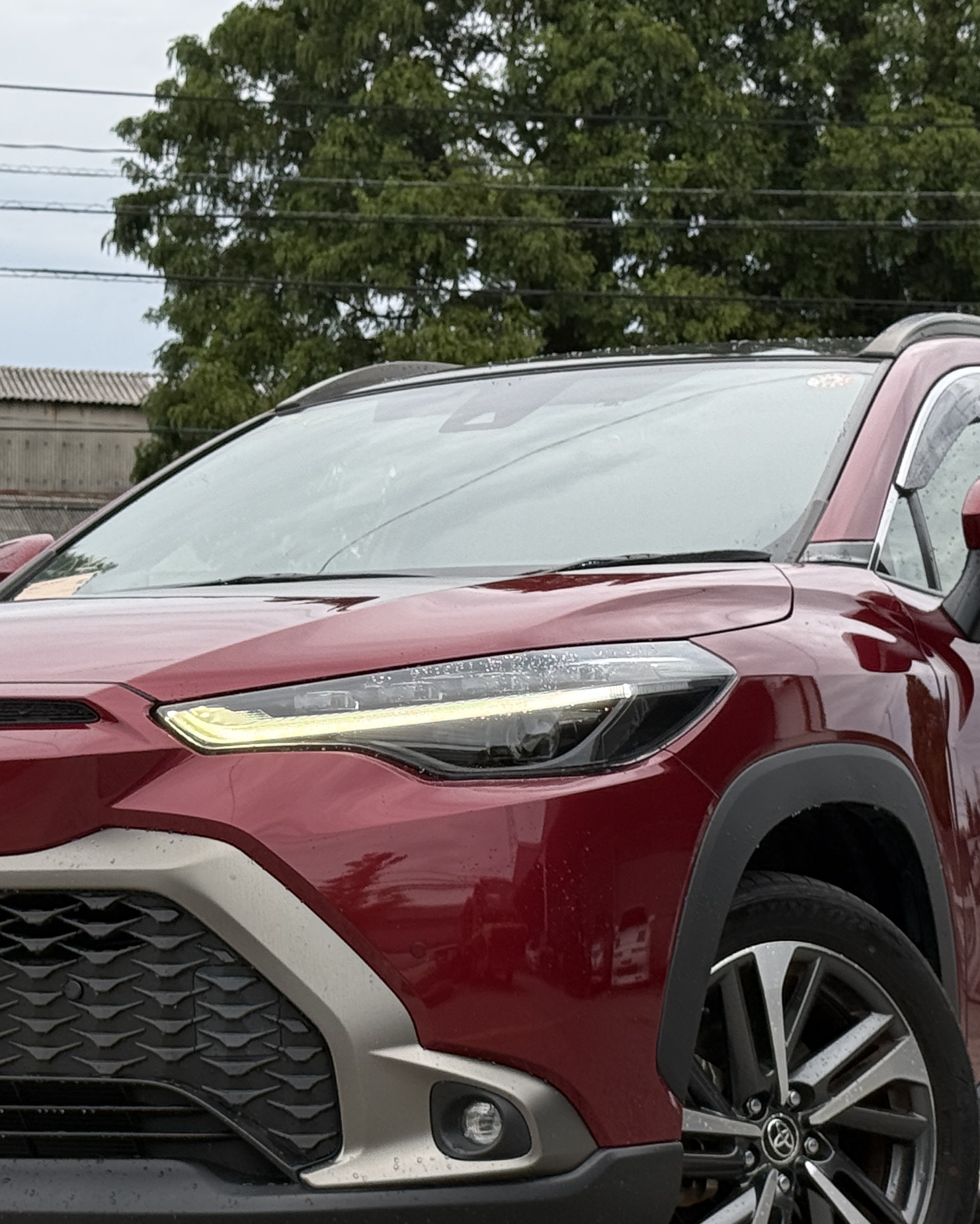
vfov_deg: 18.8
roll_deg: -0.8
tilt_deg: +3.4
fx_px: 3697
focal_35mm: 102
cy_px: 689
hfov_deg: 15.1
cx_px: 428
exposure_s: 1/802
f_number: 1.78
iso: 64
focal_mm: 6.76
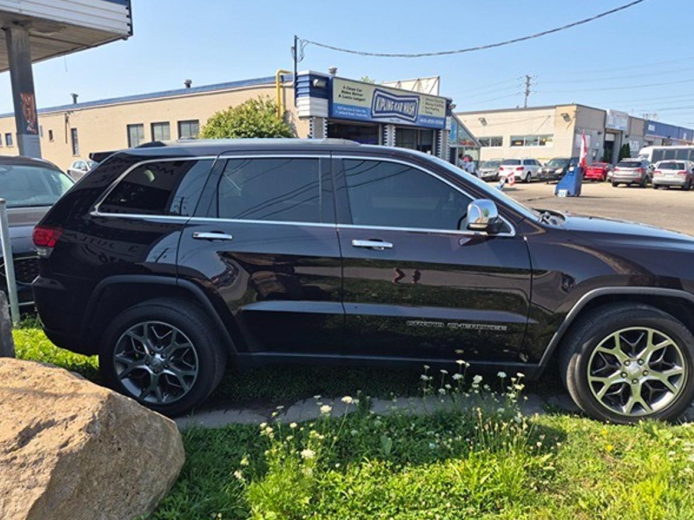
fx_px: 501
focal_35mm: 25
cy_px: 267
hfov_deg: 69.3
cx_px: 372
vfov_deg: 54.9
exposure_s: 1/3392
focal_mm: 5.4
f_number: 1.8
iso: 80
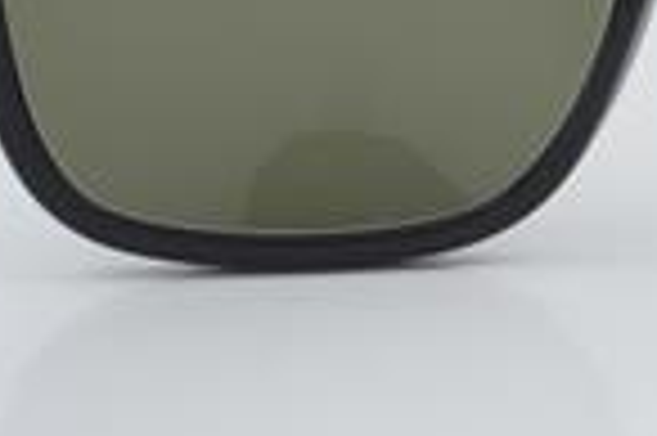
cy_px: -27
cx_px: 760
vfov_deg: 6.0
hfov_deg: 9.0
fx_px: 4127
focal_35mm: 226
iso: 100
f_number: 32
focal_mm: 55
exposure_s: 1/3
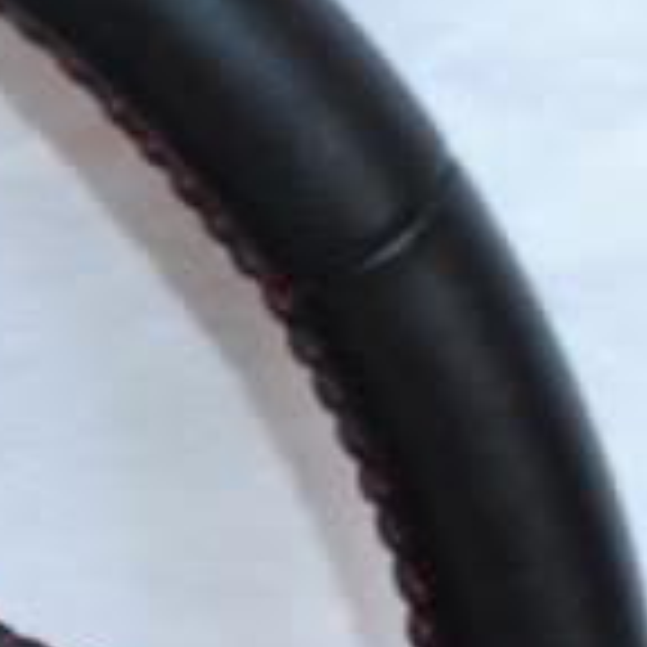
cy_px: 878
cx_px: -789
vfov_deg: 9.5
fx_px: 3827
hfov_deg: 8.9
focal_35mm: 181
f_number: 5
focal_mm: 20
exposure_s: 1/30
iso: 800
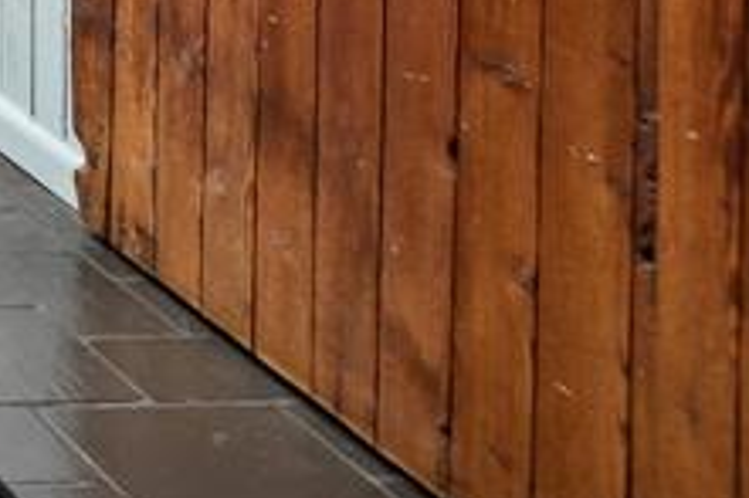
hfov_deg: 14.4
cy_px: -437
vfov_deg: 11.3
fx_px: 2308
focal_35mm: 111
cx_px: -871
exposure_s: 1/80
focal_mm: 24
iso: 2500
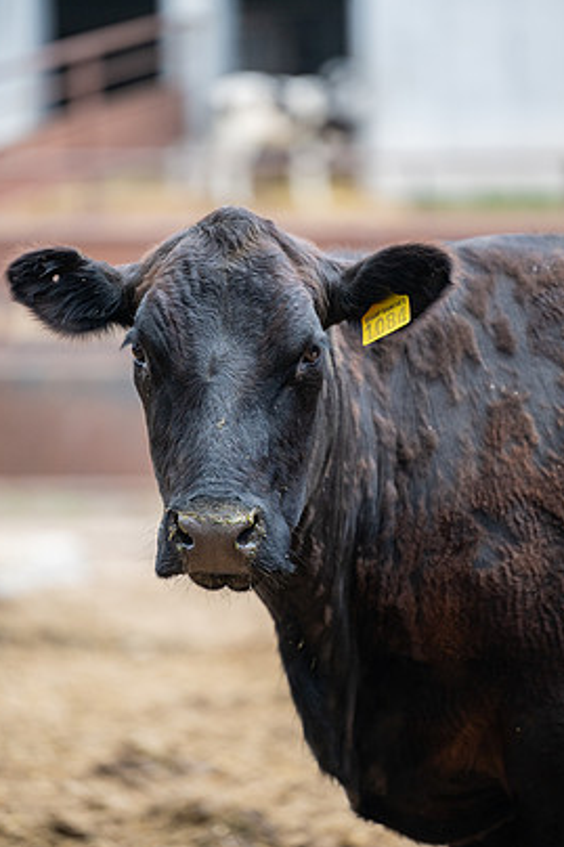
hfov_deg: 6.2
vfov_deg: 9.2
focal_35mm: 223
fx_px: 5245
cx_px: 268
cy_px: 411
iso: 125
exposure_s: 1/800
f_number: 2.8
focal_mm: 200
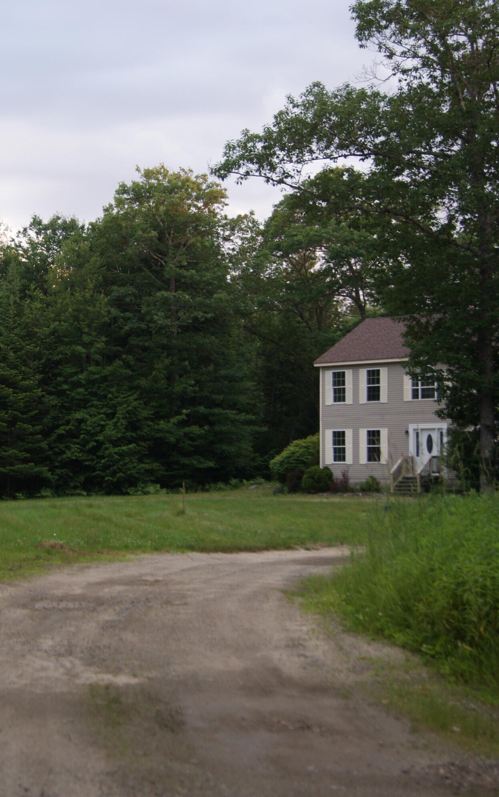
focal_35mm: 69
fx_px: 1501
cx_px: 15
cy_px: 398
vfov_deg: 29.8
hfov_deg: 18.4
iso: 250
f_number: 4.5
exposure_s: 1/60
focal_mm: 30
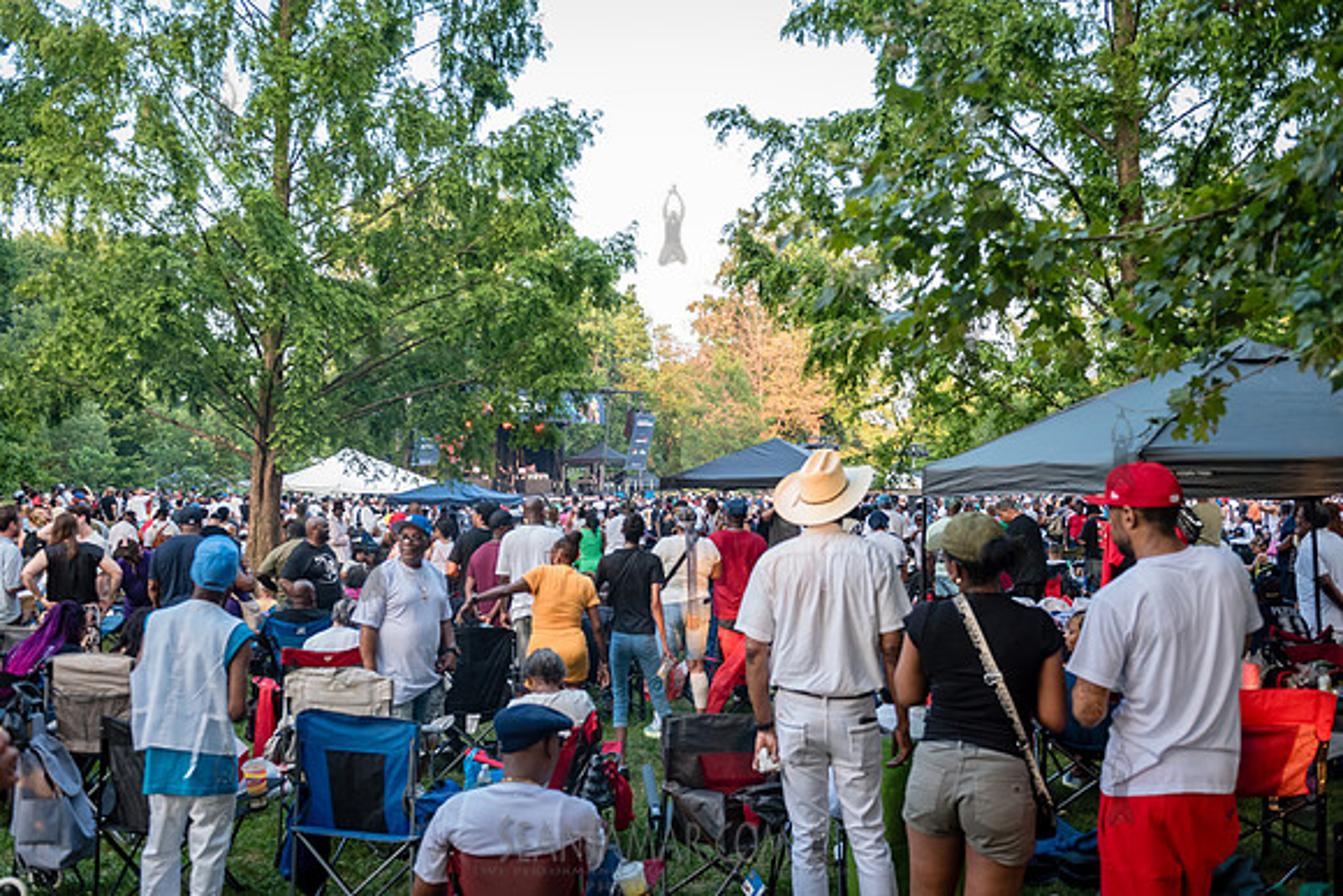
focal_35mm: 31
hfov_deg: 59.7
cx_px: 672
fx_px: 1170
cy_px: 448
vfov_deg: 41.9
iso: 1000
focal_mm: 31
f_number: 3.5
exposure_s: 1/250
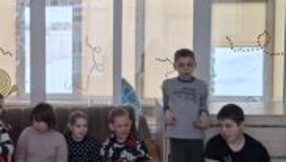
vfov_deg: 21.9
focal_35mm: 55
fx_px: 418
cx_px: 61
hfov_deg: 36.6
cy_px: 68
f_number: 1.8
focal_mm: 5.54
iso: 80
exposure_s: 1/100
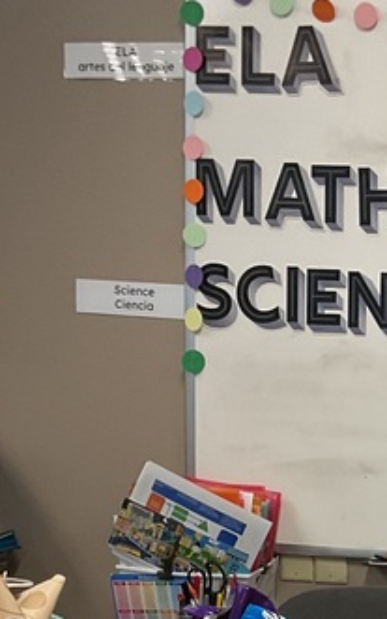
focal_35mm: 95
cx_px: 484
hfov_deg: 13.3
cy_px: 613
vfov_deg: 21.1
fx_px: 1602
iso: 64
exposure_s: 1/60
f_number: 1.8
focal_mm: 3
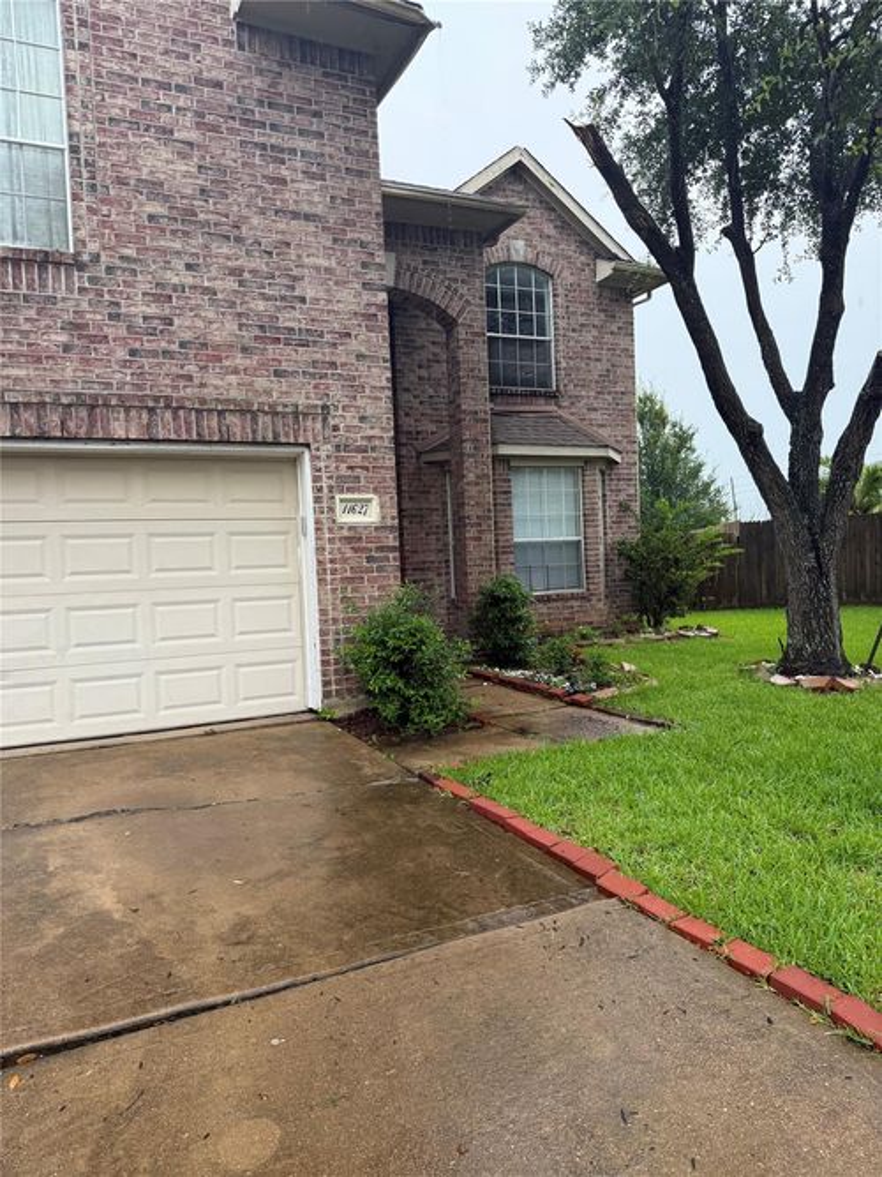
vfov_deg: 71.6
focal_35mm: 24
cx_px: 441
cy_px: 588
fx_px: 816
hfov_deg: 56.8
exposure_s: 1/259
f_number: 1.78
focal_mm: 6.76
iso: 100
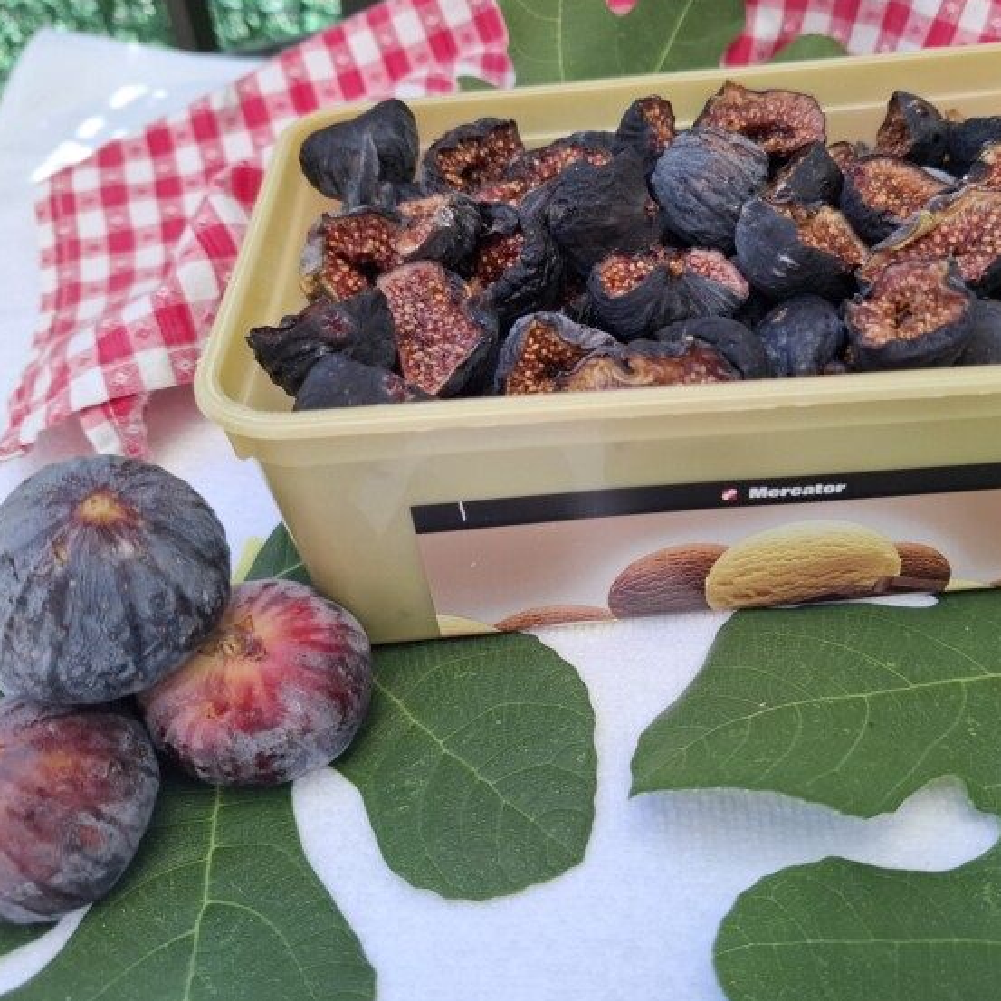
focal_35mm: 30
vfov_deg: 54.0
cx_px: 615
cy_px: 453
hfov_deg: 53.5
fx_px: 981
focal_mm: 5.54
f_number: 1.8
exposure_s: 1/333
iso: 50
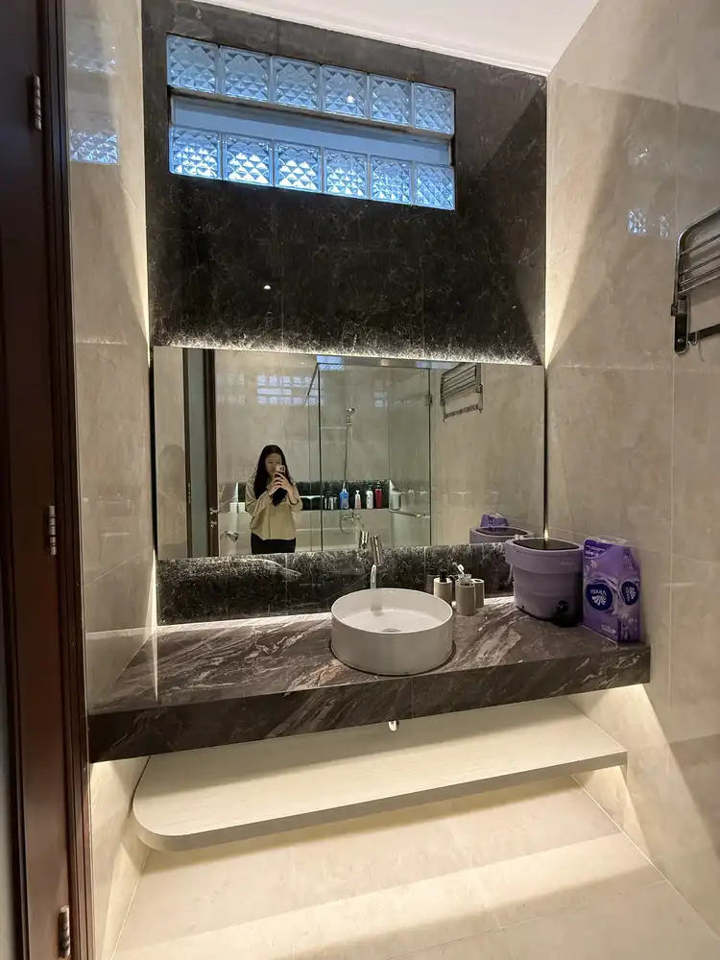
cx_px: 360
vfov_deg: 102.1
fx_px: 388
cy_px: 480
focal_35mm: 14
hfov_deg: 85.7
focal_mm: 2.22
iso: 640
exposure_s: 1/50
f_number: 2.2
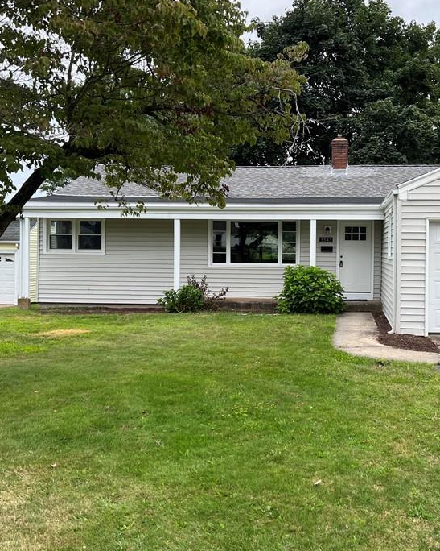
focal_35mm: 38
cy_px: 253
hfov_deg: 38.7
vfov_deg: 47.9
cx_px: 297
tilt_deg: -0.8
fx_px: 619
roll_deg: -0.4
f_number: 1.5
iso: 50
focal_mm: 5.7
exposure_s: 1/991
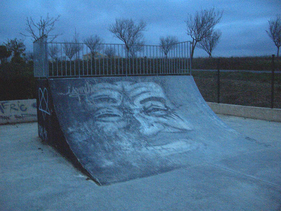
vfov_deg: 40.7
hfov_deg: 52.6
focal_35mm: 35
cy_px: 106
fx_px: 284
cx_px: 140
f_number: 2.6
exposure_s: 1/8
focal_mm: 5.8
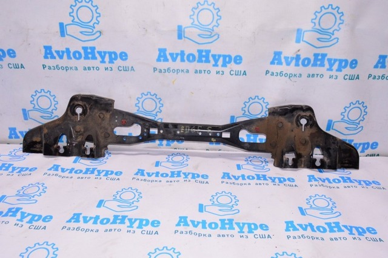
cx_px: 194
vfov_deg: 43.5
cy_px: 129
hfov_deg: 62.0
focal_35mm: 30
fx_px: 323
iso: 1600
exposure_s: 1/125
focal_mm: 20
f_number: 8
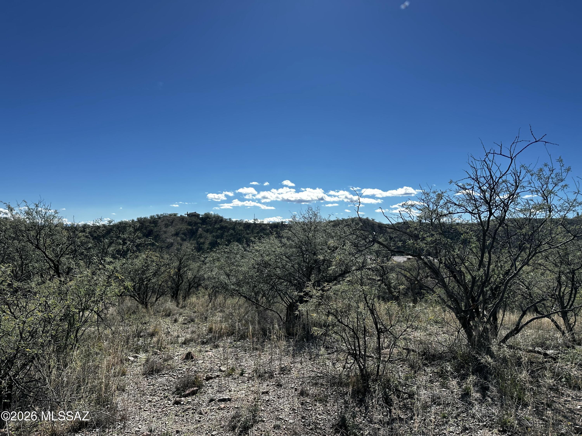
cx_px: 291
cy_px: 218
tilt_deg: +0.8
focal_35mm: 24
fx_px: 404
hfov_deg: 71.6
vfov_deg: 56.8
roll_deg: -1.8
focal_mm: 6.86
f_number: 1.78
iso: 80
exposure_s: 1/2028
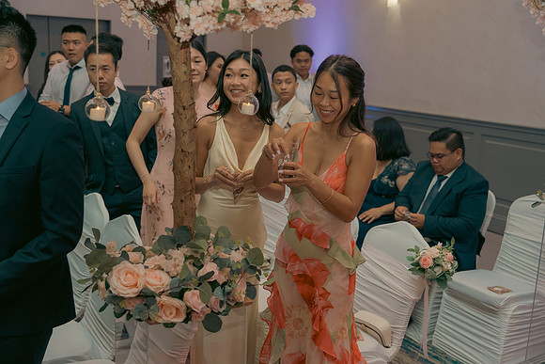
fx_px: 591
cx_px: 272
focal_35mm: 39
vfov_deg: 34.2
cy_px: 182
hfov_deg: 49.5
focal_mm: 39
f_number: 3.5
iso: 2500
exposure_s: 1/160
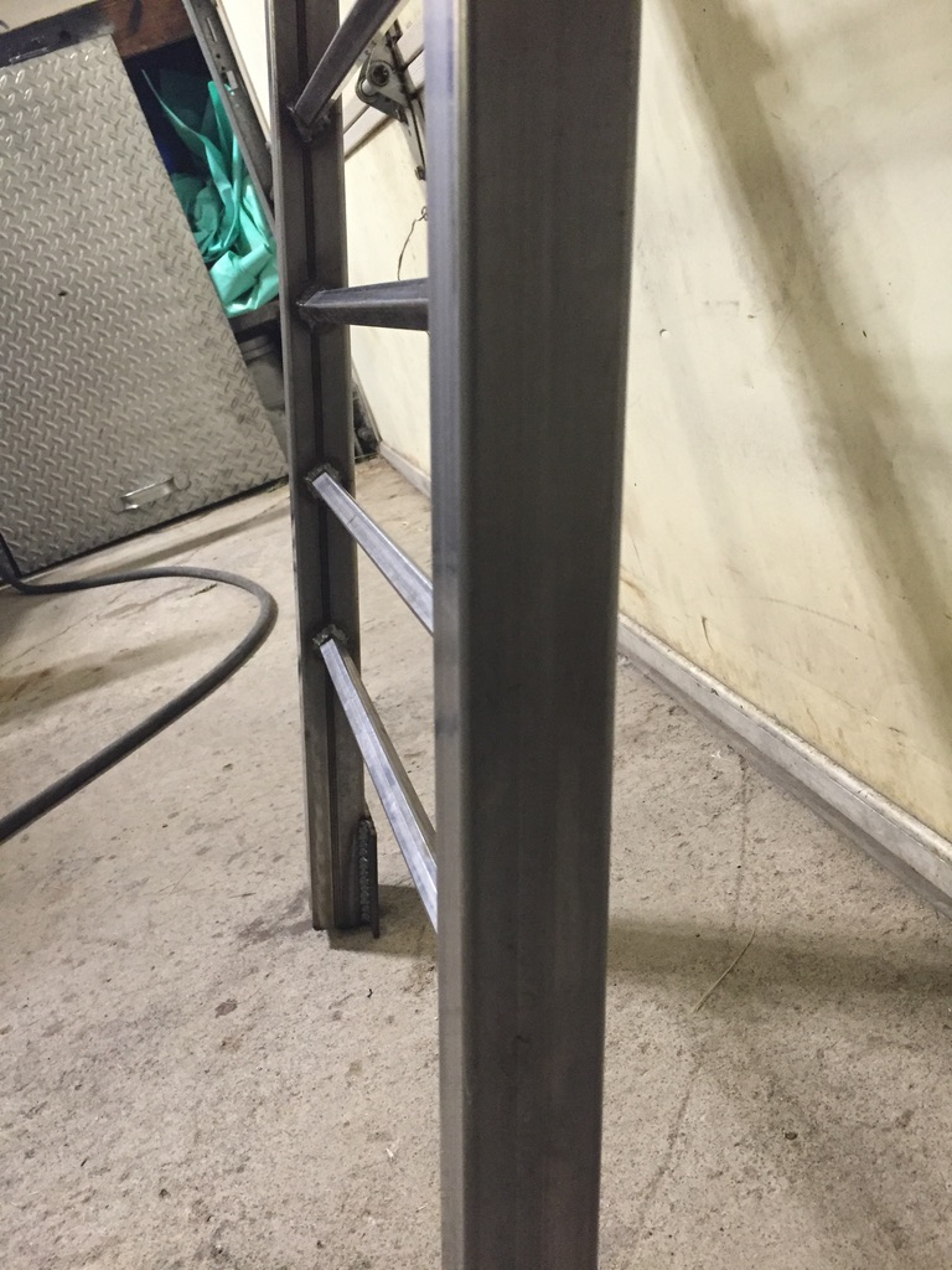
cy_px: 635
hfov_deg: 48.2
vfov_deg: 61.7
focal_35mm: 29
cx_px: 476
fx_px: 1063
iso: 250
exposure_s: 1/24
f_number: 2.2
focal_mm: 4.15
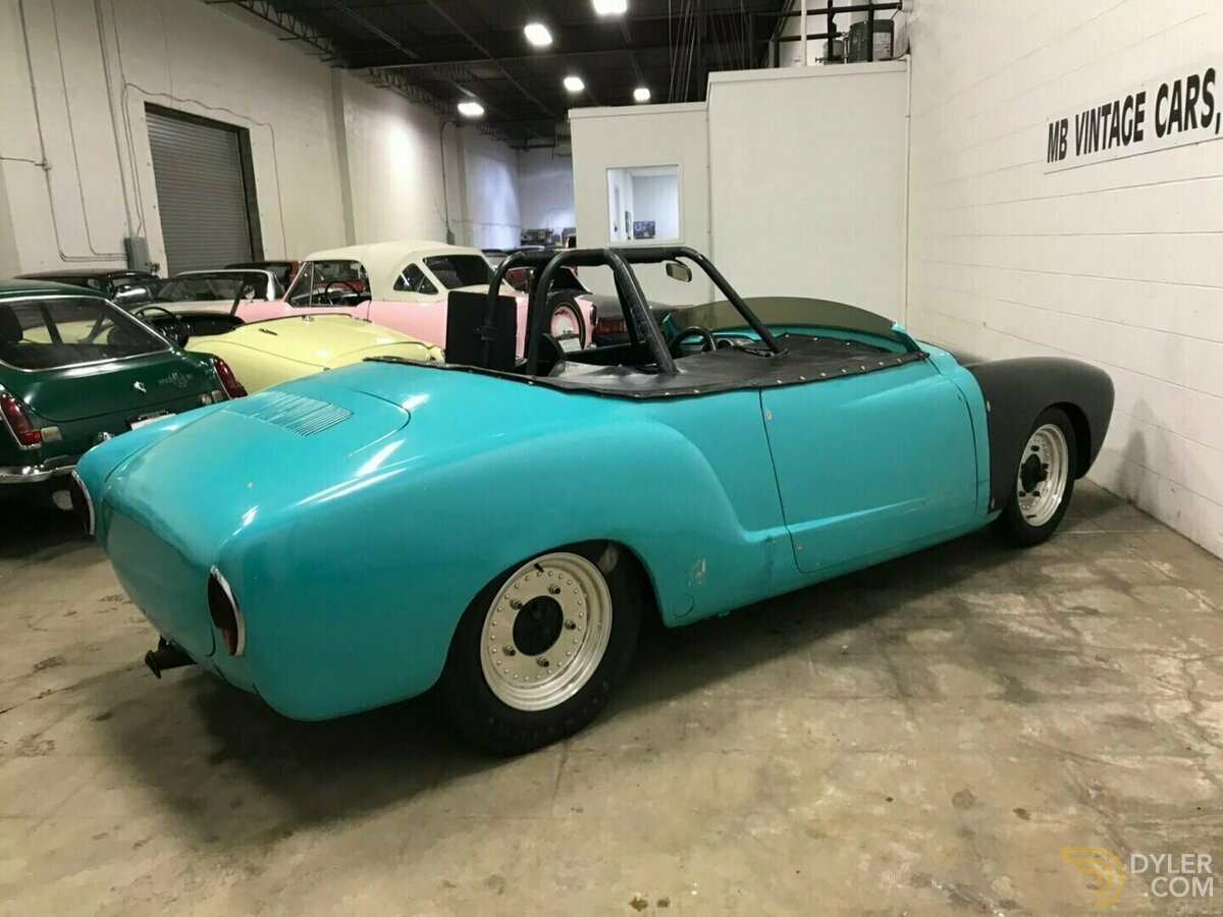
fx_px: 989
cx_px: 612
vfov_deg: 49.7
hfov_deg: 63.4
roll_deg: +3.3
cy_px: 458
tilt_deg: -9.9
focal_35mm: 28
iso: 40
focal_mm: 3.99
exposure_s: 1/20
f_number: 1.8
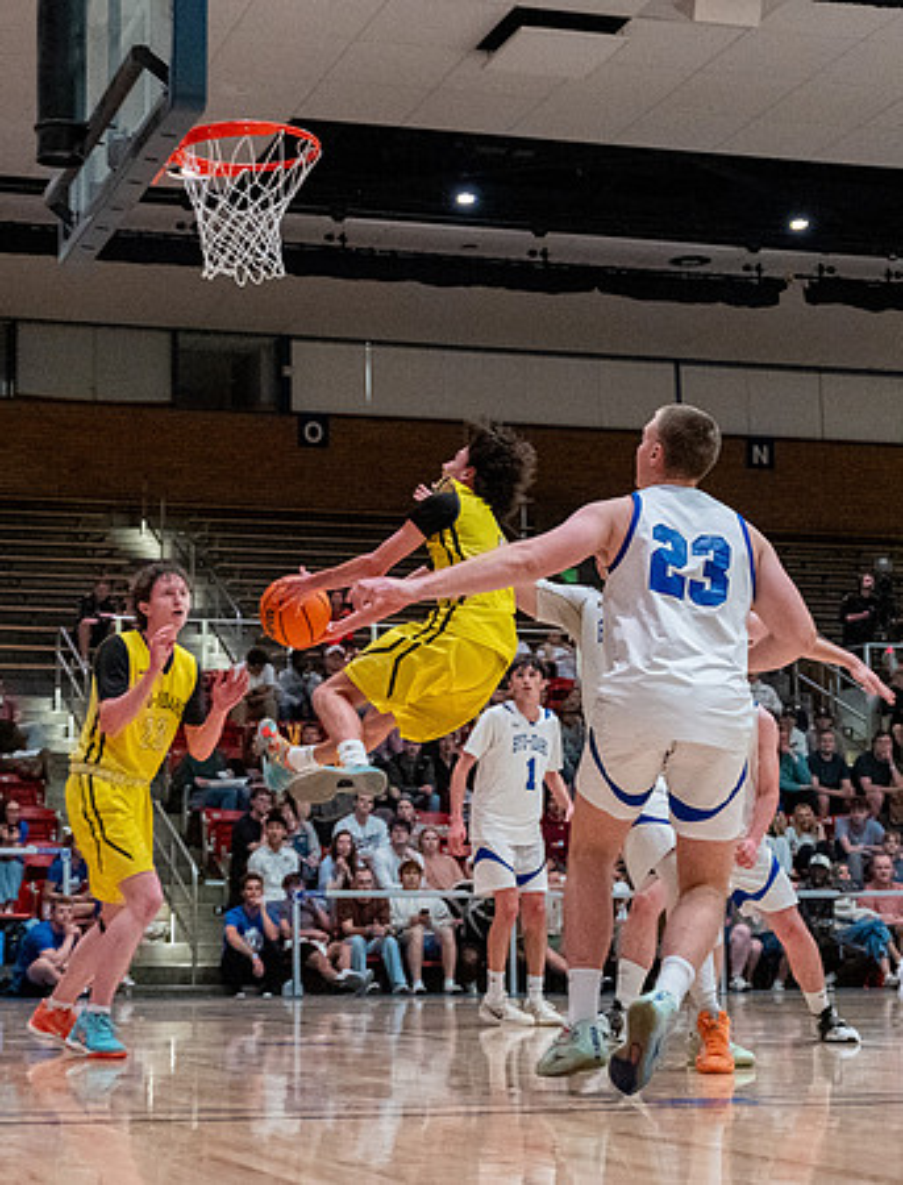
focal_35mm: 77
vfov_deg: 25.2
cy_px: 535
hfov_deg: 19.3
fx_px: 2649
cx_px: 270
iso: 6400
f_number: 3.2
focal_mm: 34
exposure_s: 1/500
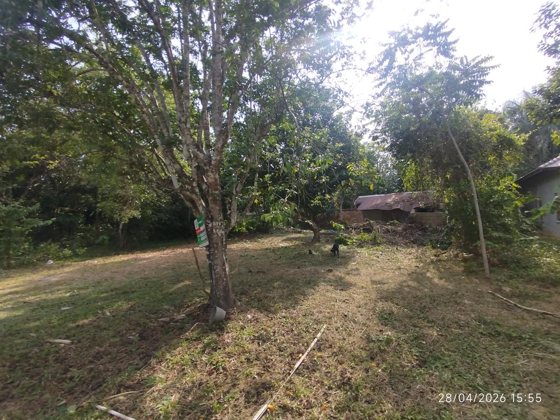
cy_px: 210
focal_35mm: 15
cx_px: 280
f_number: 2.2
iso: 50
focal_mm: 1.65
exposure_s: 1/731
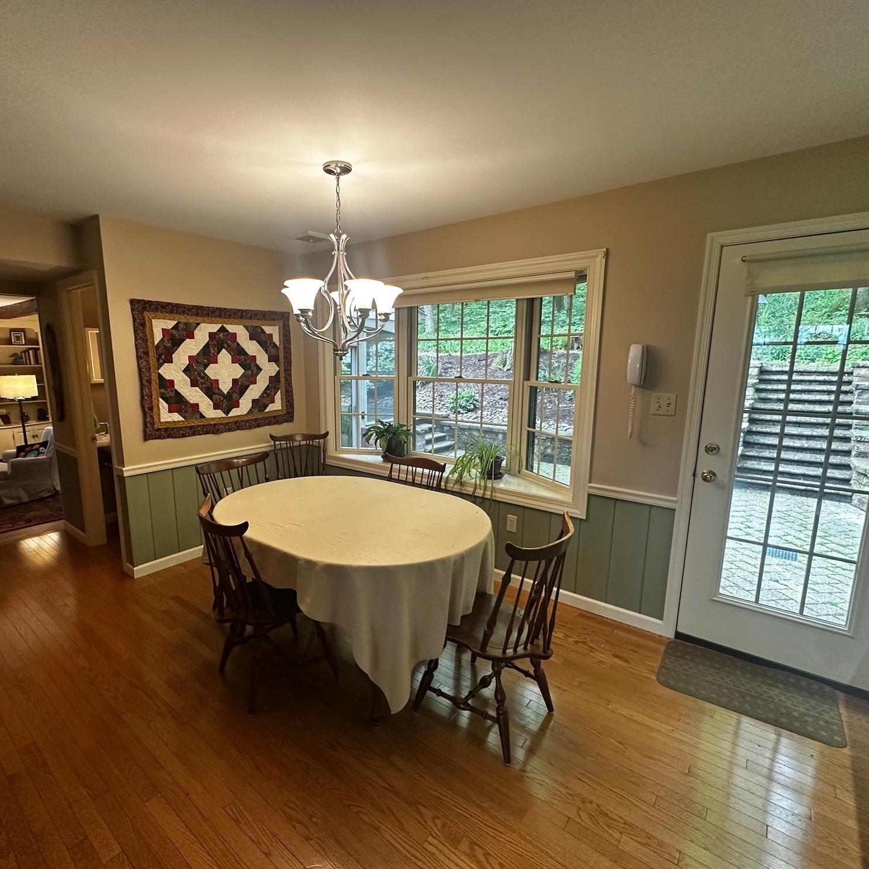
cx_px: 388
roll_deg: -0.6
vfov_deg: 84.0
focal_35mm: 17
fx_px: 483
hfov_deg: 83.7
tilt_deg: -9.7
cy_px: 441
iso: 250
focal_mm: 2.22
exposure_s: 1/120
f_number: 2.2
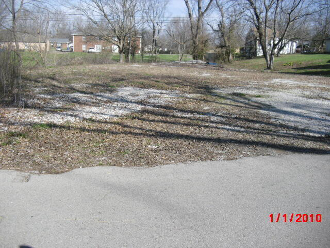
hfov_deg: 51.4
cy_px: 124
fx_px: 343
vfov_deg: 39.7
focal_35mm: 36
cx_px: 165
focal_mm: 6.3
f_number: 7.8
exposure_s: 1/125
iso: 80
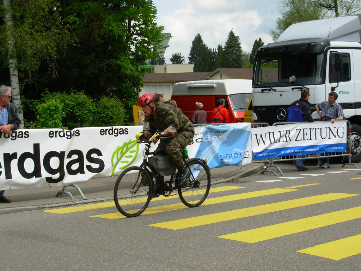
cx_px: 180
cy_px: 136
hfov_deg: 27.8
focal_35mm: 70
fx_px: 730
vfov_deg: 21.0
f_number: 3.5
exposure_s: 1/767
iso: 50
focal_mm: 11.5
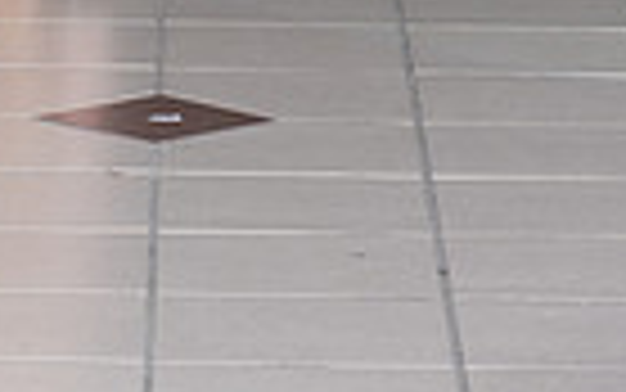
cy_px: -590
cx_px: 32
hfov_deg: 5.7
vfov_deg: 3.5
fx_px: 6298
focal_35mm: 369
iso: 1250
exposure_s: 1/160
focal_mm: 112
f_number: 5.6
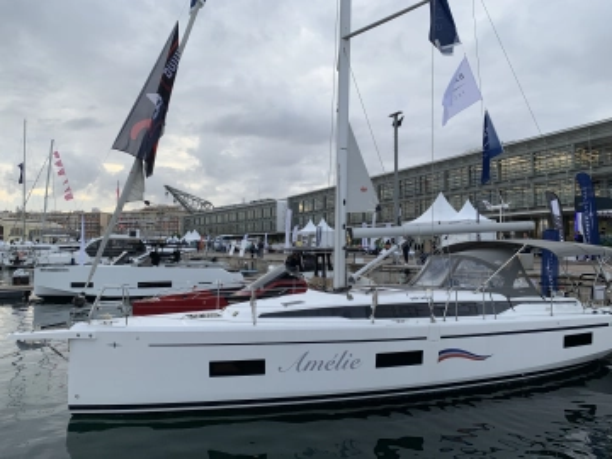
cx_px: 306
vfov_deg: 53.1
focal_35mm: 26
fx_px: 460
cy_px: 230
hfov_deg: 67.3
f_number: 1.8
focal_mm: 4.25
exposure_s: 1/459
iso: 25
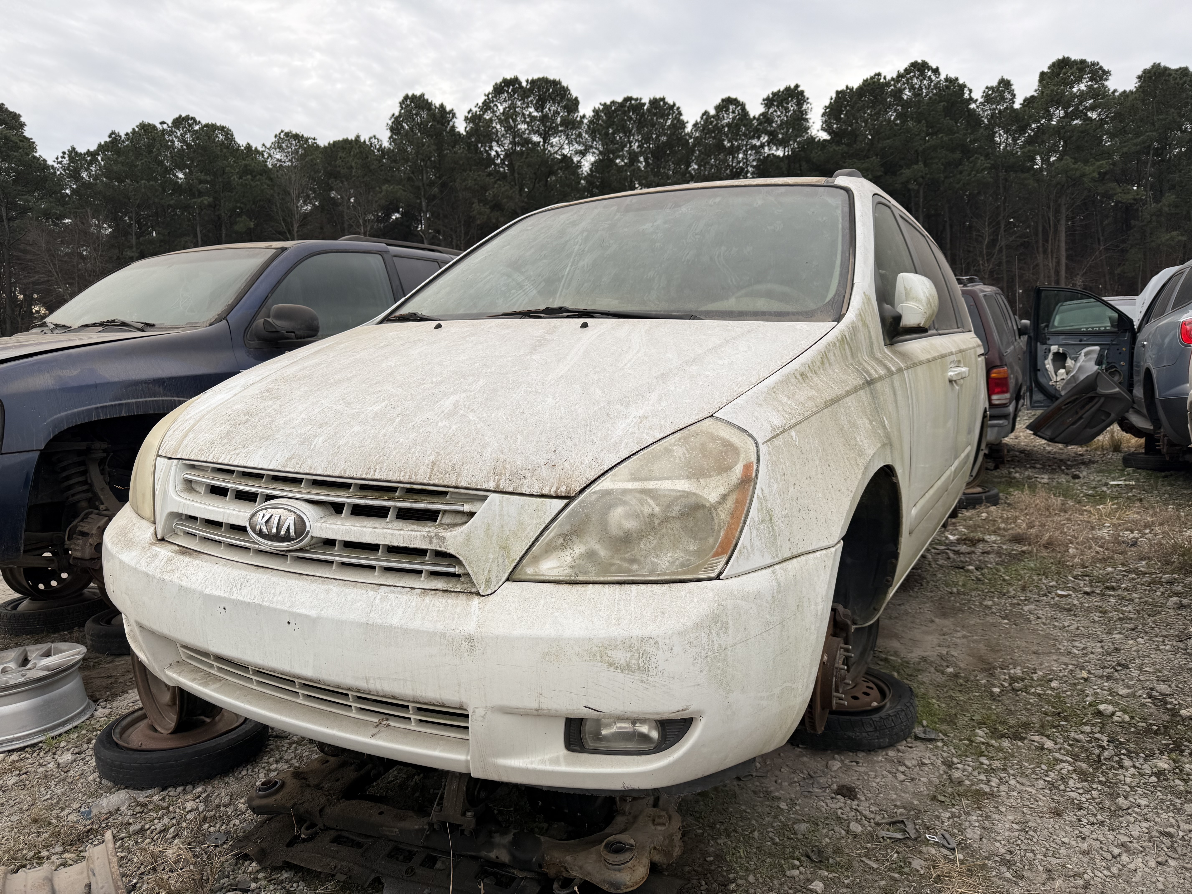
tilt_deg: -4.1
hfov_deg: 71.6
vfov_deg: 56.8
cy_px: 447
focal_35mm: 24
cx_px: 596
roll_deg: +3.4
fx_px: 826
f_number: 1.78
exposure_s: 1/1174
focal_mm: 6.76
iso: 80
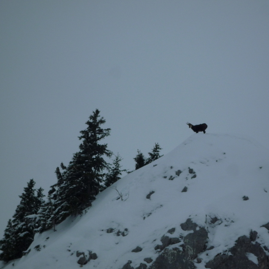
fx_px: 1046
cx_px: 174
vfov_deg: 14.7
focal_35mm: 119
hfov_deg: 14.6
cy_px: 134
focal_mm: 17.6
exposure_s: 1/640
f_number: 5.6
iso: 100
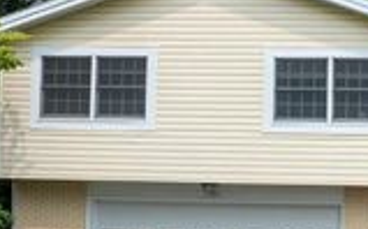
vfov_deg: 16.2
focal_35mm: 80
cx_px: 387
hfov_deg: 24.4
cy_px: 156
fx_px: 801
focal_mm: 12.29
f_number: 7.1
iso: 100
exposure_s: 1/240
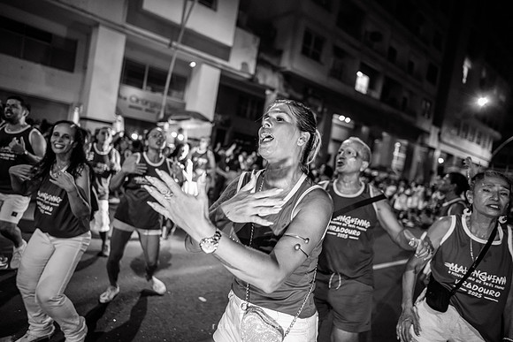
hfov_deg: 73.7
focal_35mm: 24
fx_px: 342
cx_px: 256
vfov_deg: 53.2
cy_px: 171
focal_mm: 24
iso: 5000
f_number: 1.8
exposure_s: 1/200
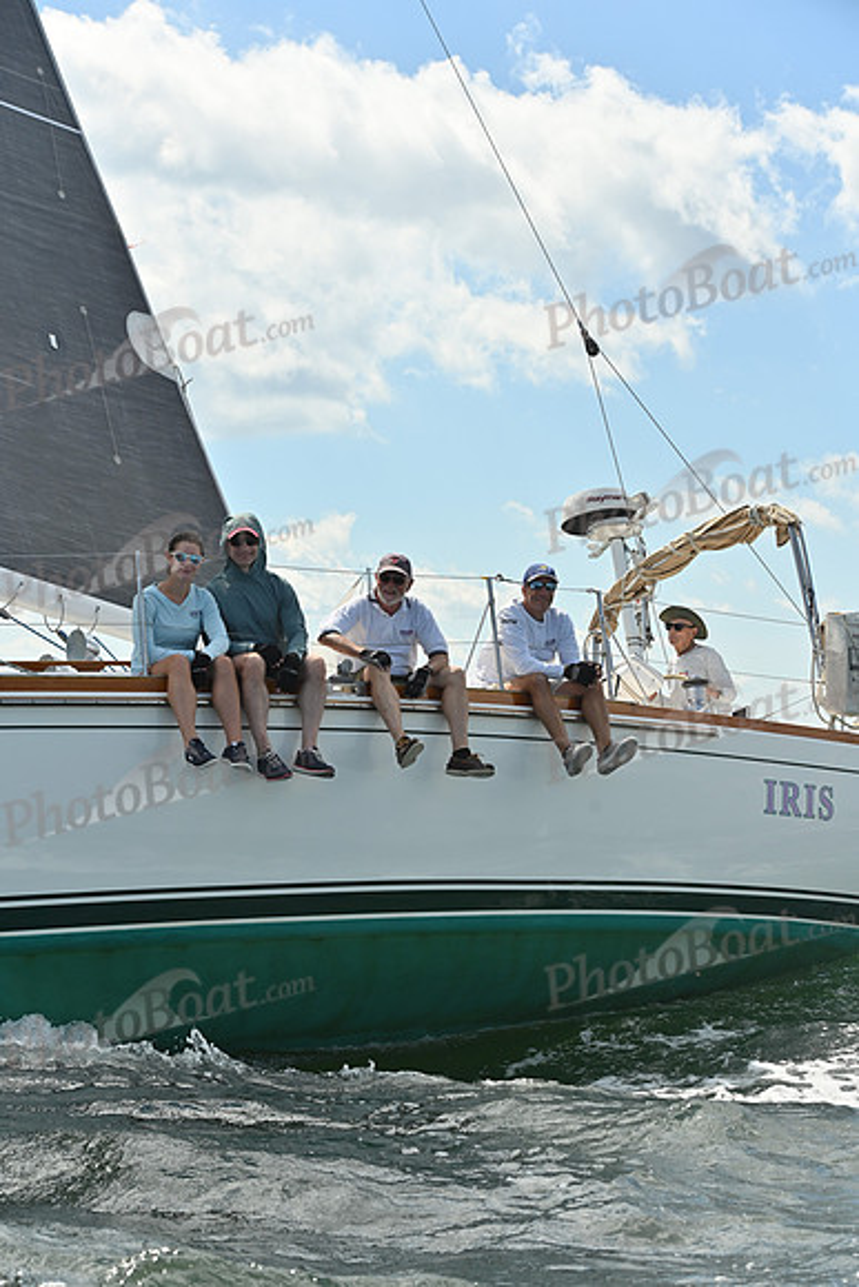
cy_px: 644
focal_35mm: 70
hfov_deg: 19.5
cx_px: 430
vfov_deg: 28.8
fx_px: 2504
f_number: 6.3
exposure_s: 1/1250
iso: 250
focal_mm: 70
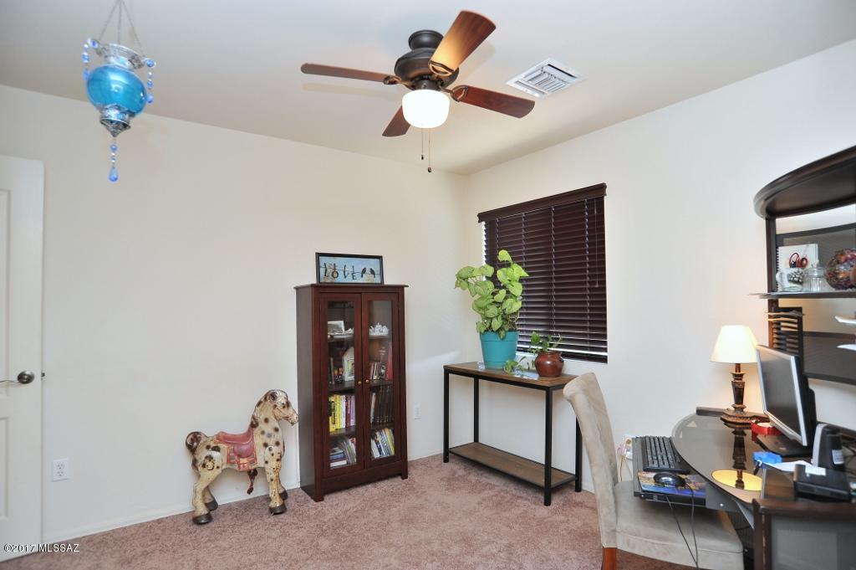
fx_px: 428
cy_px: 285
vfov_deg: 67.3
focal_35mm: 18
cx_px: 428
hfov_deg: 90.0
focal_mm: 18
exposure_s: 1/40
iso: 640
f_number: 5.6
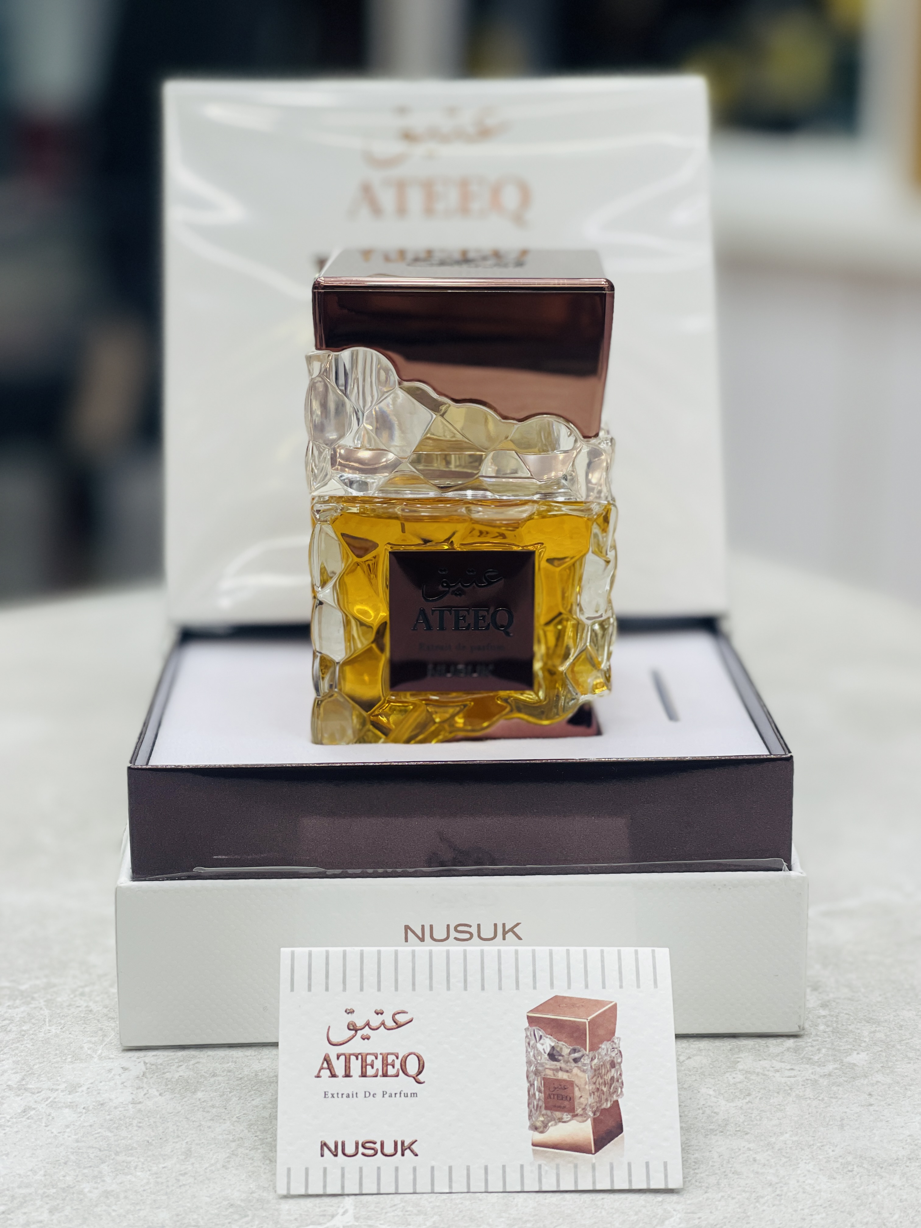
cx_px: 460
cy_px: 614
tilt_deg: -13.5
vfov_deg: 30.3
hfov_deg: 22.9
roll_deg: -0.2
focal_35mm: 64
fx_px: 2270
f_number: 2.2
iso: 64
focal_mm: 7.5
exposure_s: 1/100
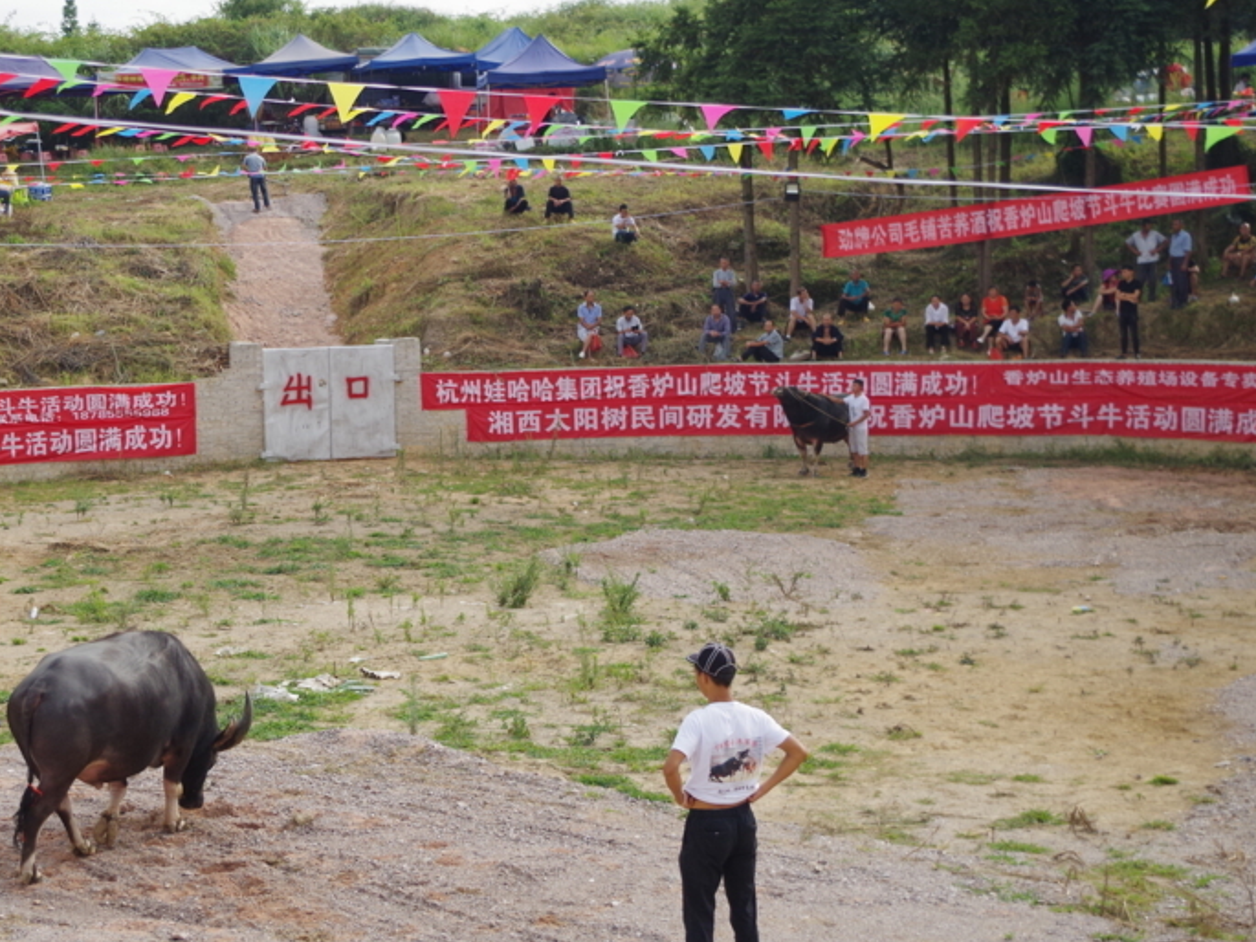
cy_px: 491
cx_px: 359
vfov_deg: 22.3
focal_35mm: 66
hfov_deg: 29.1
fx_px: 2395
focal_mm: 30.63
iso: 400
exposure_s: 1/1000
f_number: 5.6
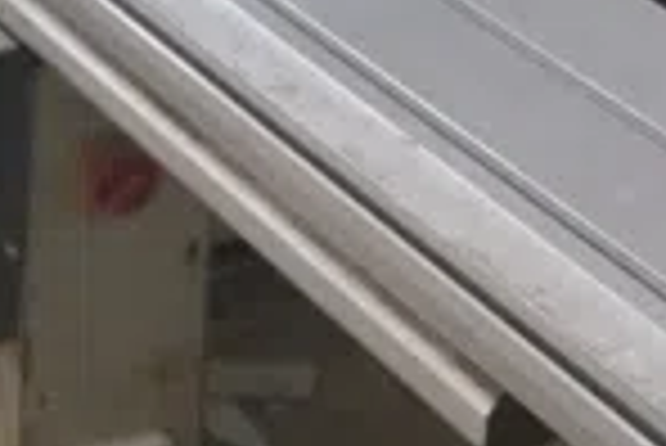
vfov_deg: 10.3
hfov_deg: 15.7
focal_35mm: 130
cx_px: 454
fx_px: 2407
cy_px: -185
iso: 500
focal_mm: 4.22
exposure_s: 1/25
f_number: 1.8
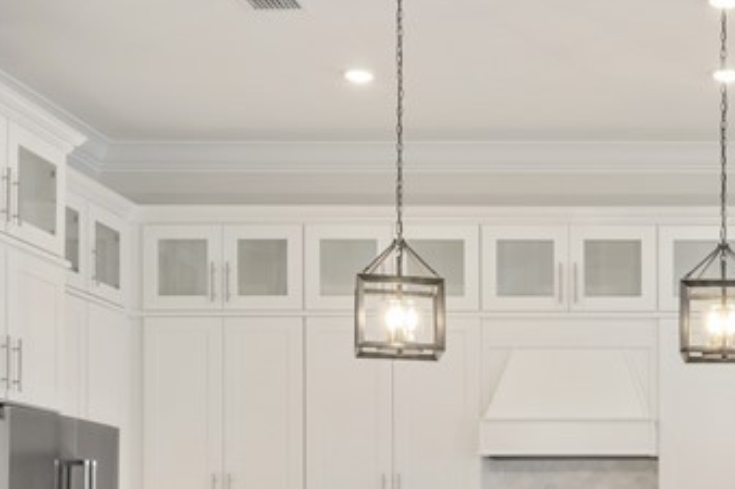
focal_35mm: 74
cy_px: 529
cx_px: 732
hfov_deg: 26.0
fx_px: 1510
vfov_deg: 17.8
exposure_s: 1/10
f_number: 10
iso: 320
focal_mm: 23
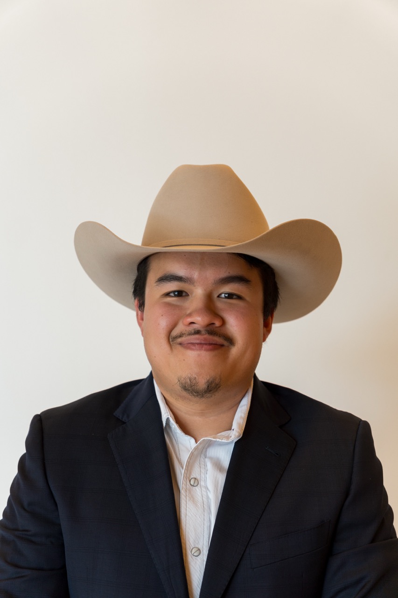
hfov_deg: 19.3
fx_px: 1172
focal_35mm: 71
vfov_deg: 28.6
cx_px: 199
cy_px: 299
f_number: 2.8
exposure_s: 1/80
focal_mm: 47.1
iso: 160
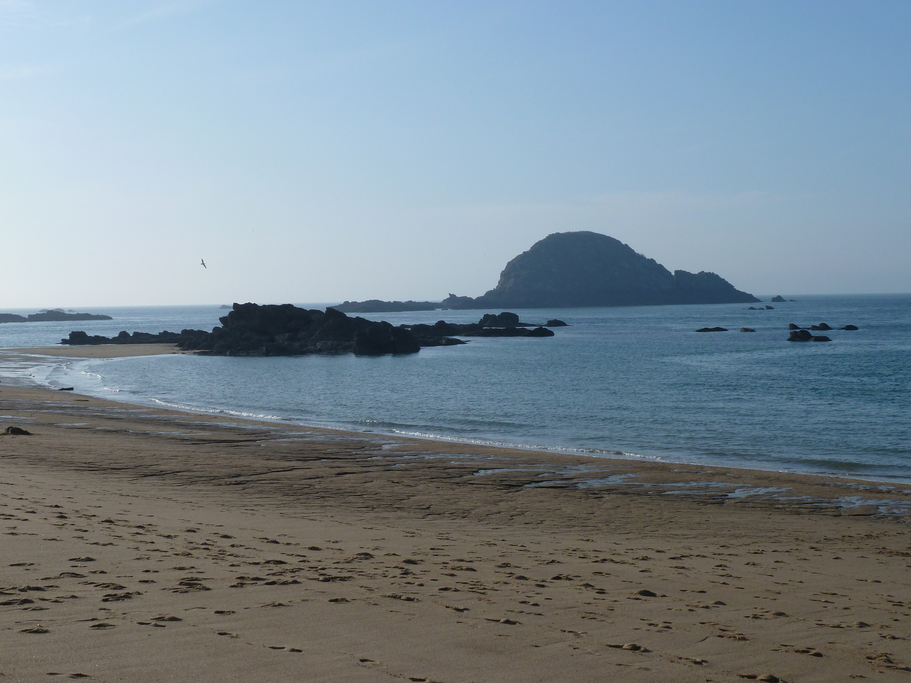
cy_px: 342
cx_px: 456
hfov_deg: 36.8
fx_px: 1369
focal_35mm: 52
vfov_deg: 28.0
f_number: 5.6
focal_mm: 8.5
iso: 80
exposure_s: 1/640
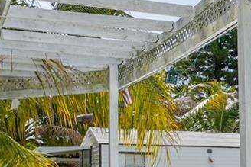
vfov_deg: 16.1
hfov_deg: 22.1
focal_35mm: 83
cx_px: 324
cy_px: 172
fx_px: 579
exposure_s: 1/250
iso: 100
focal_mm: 17
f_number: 9
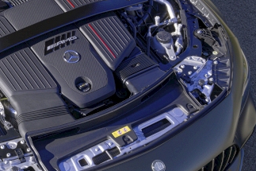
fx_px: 668
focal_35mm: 94
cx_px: 11
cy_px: 128
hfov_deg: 21.1
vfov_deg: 14.5
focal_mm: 38
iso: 100
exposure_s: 1/80
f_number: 14
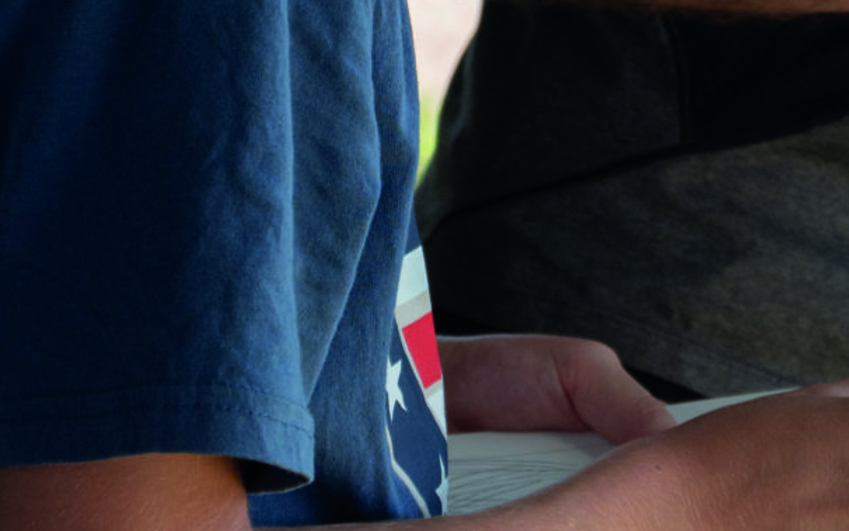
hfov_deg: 5.7
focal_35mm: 366
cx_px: 827
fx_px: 8470
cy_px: -179
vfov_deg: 3.6
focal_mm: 85
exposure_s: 1/500
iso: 400
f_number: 6.3
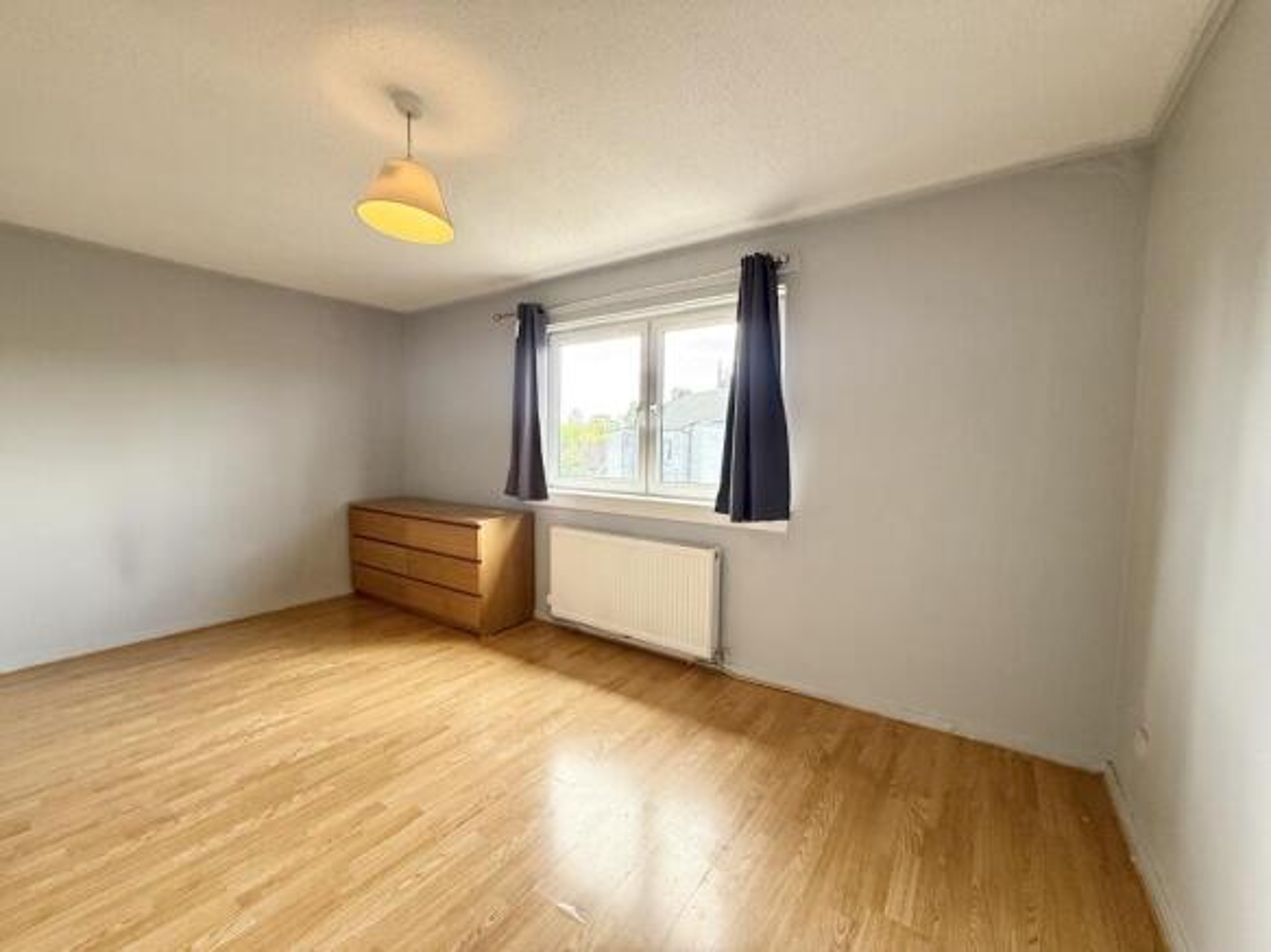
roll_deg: -0.4
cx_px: 636
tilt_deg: -3.2
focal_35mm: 14
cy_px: 476
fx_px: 514
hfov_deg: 102.1
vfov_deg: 85.7
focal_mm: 2.22
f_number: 2.2
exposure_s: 1/99
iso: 125
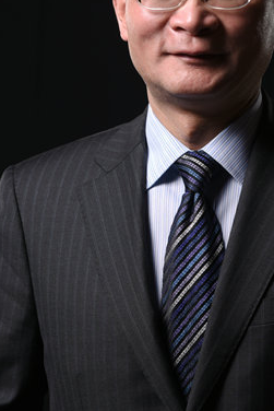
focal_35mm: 340
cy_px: 248
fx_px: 3878
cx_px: 164
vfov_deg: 6.1
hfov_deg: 4.0
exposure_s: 1/200
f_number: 8
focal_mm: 160
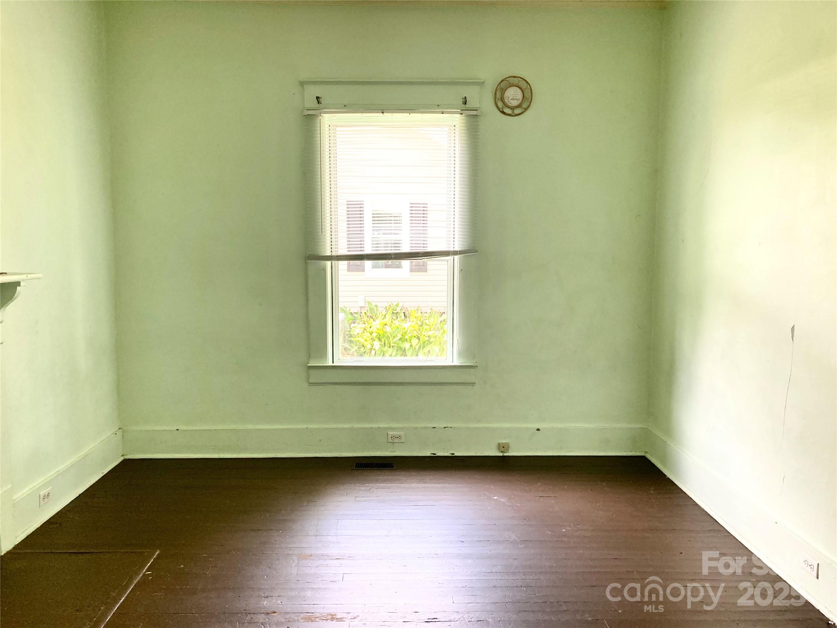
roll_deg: -0.8
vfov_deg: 49.7
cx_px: 418
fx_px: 677
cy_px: 314
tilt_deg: -5.2
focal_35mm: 28
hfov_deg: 63.4
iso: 80
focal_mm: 3.99
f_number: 1.8
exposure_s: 1/78
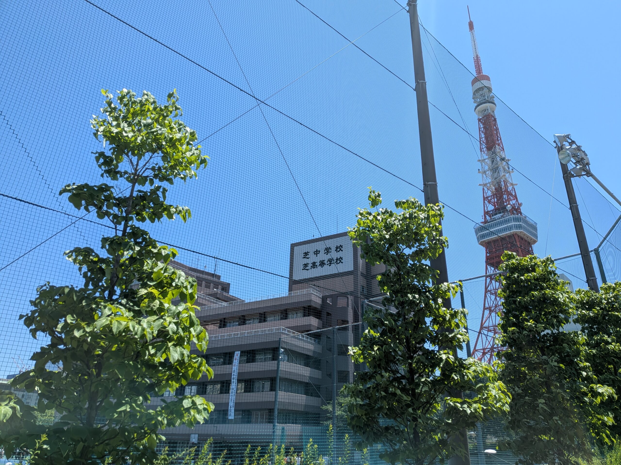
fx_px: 431
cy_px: 232
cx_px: 310
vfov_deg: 56.8
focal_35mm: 24
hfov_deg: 71.6
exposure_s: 1/1098
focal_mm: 4.53
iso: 28
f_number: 1.7
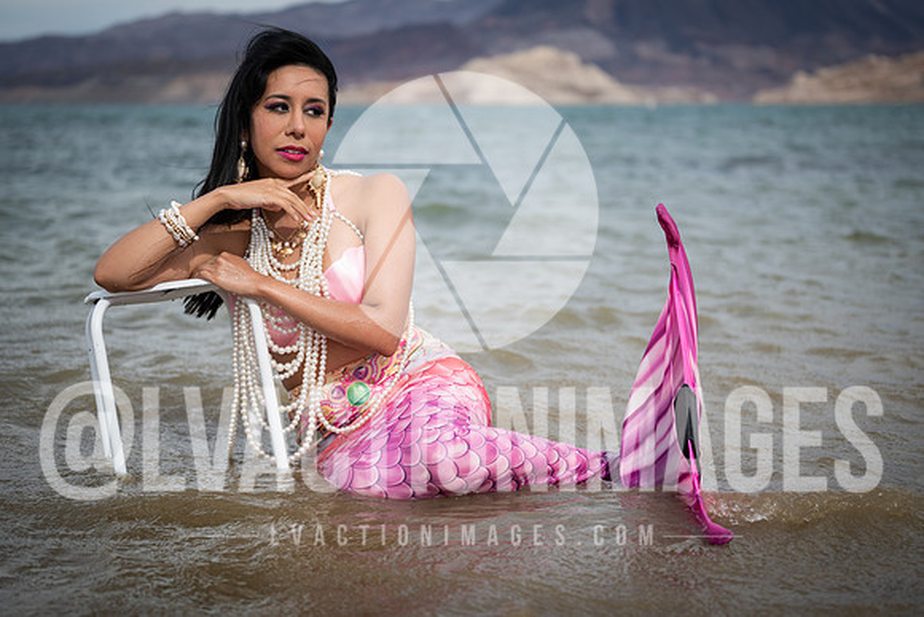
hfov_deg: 30.3
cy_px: 320
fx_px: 1703
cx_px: 491
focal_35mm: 66
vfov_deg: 20.5
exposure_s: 1/1250
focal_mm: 61
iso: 64
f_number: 2.8
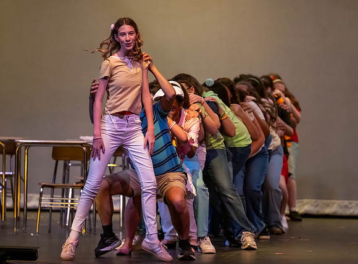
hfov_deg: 8.5
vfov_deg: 6.3
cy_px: 139
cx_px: 168
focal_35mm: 235
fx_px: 2414
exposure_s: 1/500
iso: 2500
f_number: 2.8
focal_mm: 185
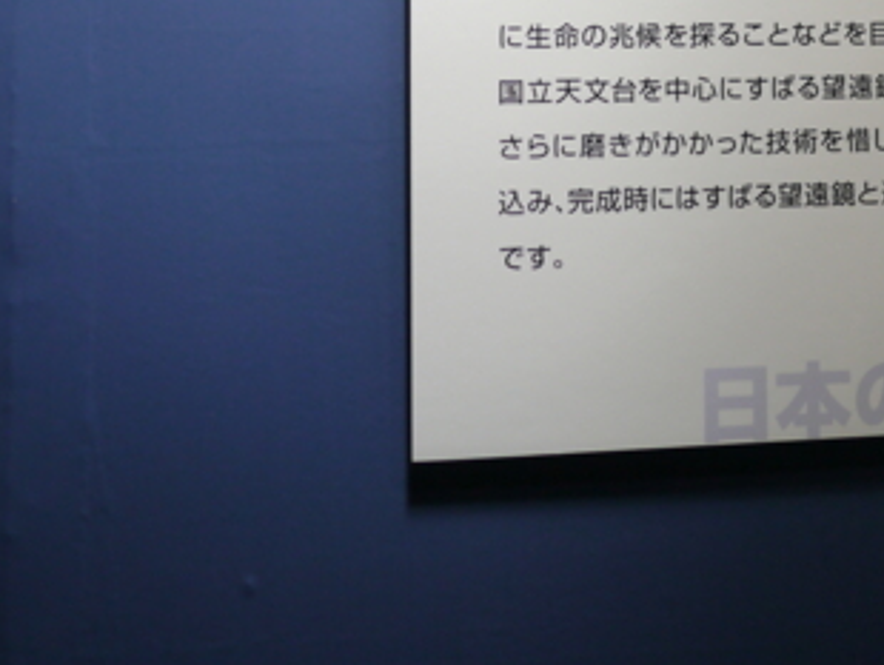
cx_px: 867
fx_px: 2377
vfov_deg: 15.5
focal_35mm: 93
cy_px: -78
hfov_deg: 20.5
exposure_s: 1/250
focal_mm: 20
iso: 250
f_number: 1.7
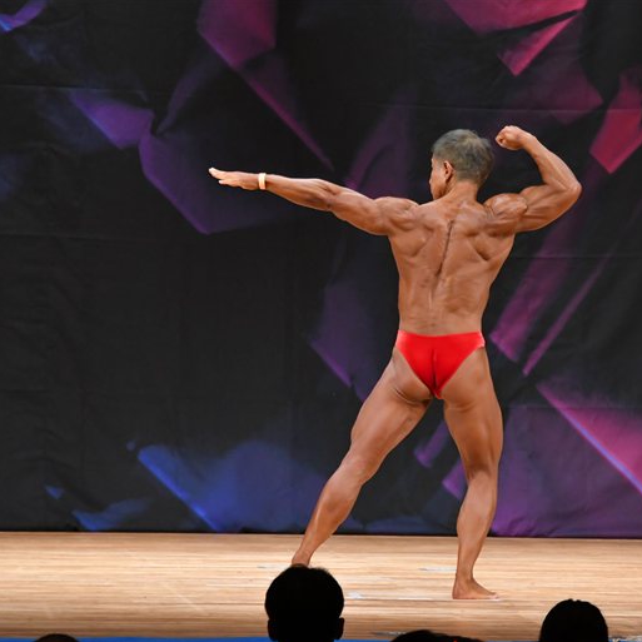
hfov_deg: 5.7
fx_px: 6463
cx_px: 441
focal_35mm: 308
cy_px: 322
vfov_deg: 5.7
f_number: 5.6
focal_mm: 160
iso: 3200
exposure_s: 1/400
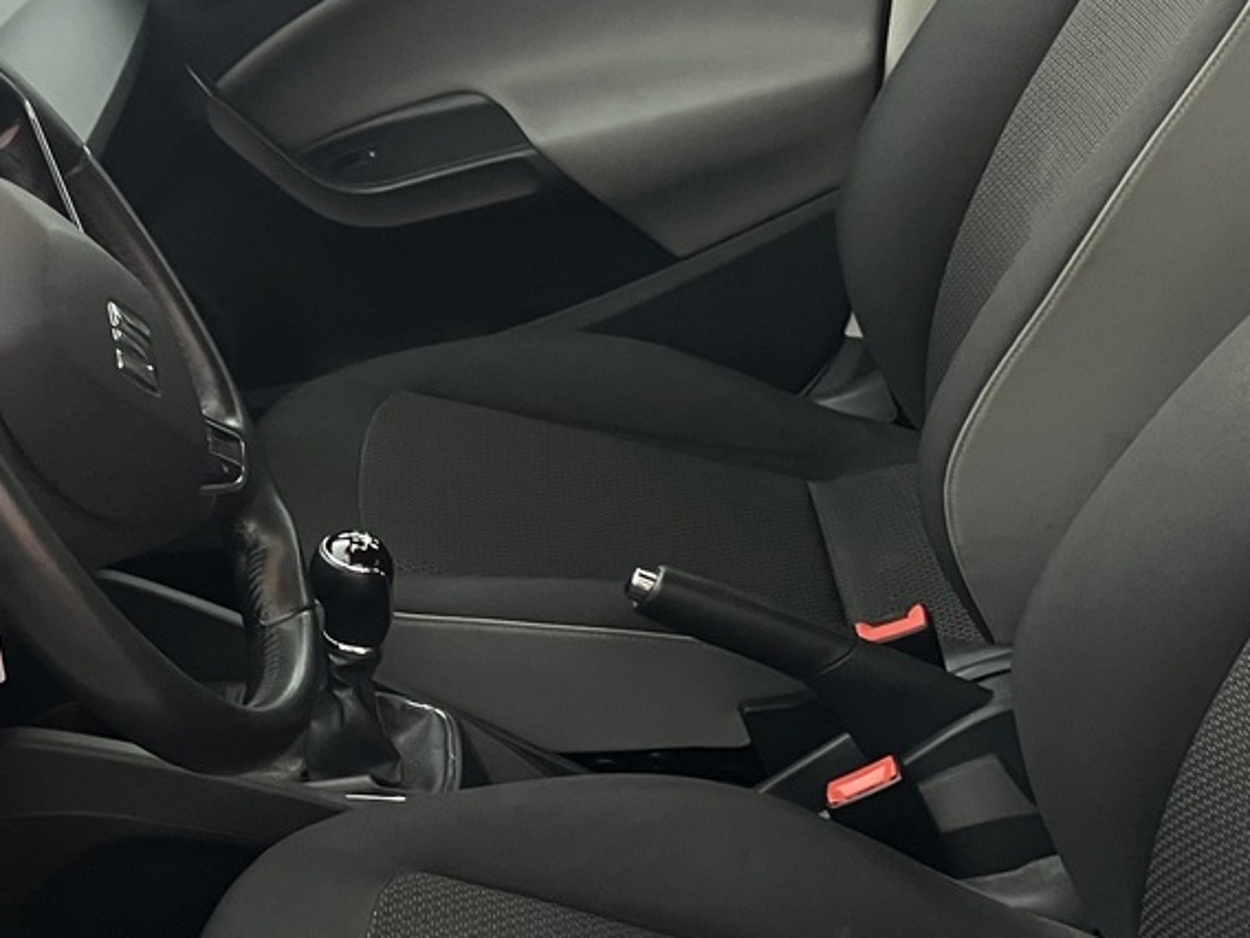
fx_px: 2564
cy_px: 656
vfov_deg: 20.6
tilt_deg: -27.9
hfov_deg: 27.2
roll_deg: +5.5
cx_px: 396
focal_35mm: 71
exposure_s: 1/66
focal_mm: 3.99
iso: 80
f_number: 1.8
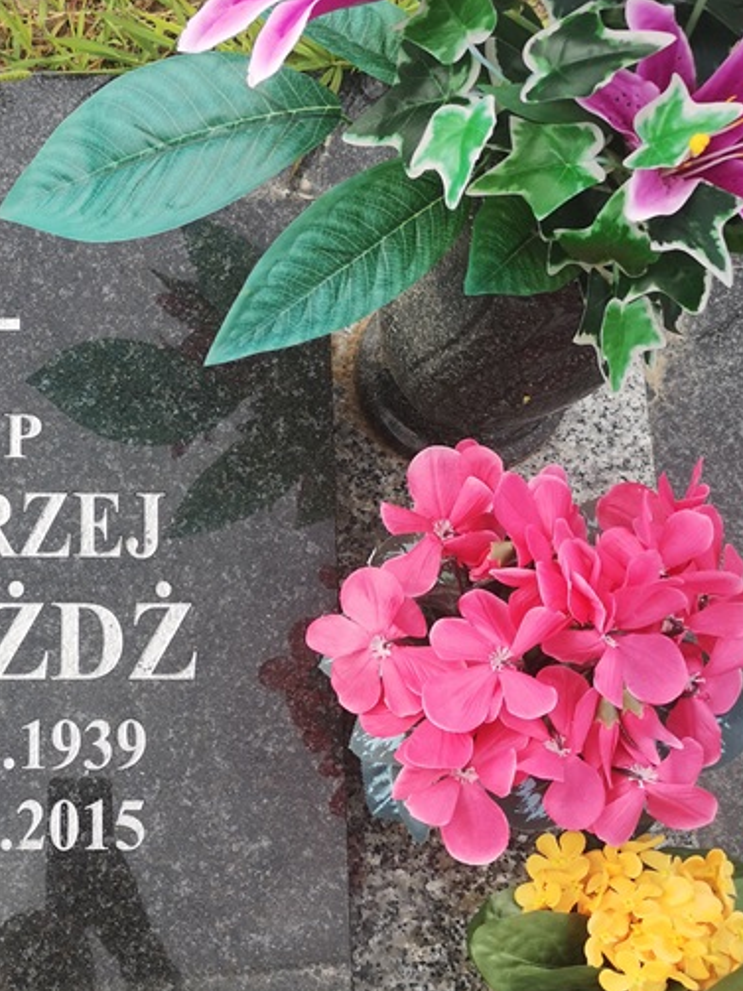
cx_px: 126
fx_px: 1403
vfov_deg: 38.8
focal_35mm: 49
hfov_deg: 28.9
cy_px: 563
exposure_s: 1/782
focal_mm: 5.58
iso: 50
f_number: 1.8
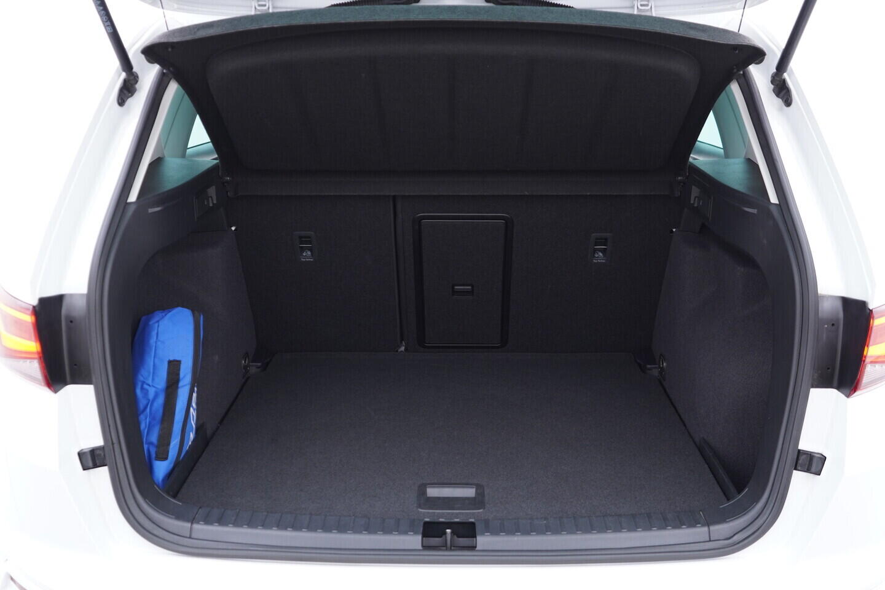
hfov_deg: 53.1
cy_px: 295
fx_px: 885
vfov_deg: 36.9
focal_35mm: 36
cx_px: 442
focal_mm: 24
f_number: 2.8
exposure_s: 1/40
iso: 320
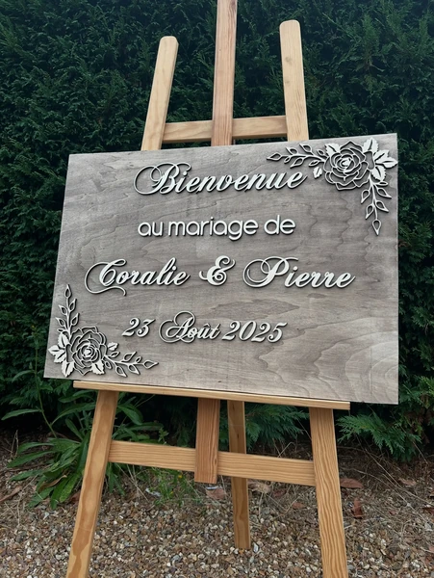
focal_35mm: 26
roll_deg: +0.8
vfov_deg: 67.3
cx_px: 217
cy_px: 289
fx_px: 434
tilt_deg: -6.6
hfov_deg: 53.1
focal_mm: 5.7
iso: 50
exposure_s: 1/357
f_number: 1.5
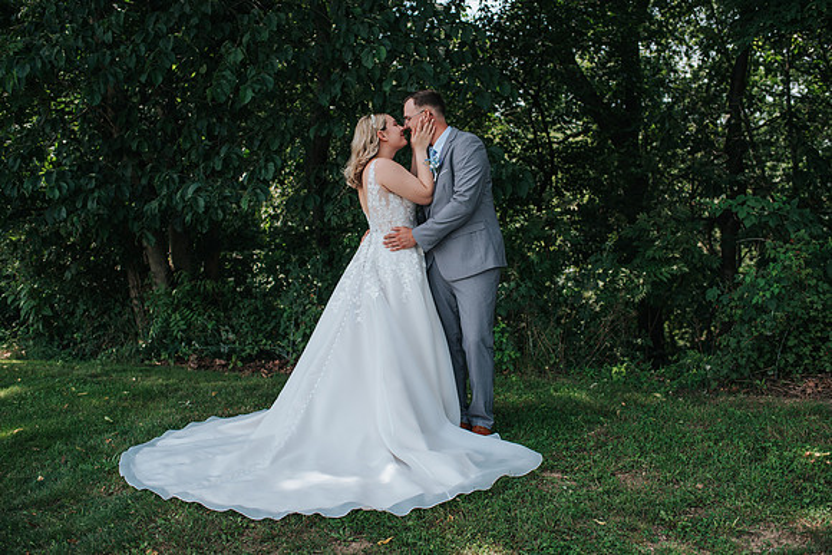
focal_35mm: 36
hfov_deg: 53.5
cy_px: 278
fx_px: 825
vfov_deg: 37.2
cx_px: 424
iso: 100
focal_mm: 35
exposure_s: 1/500
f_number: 2.8
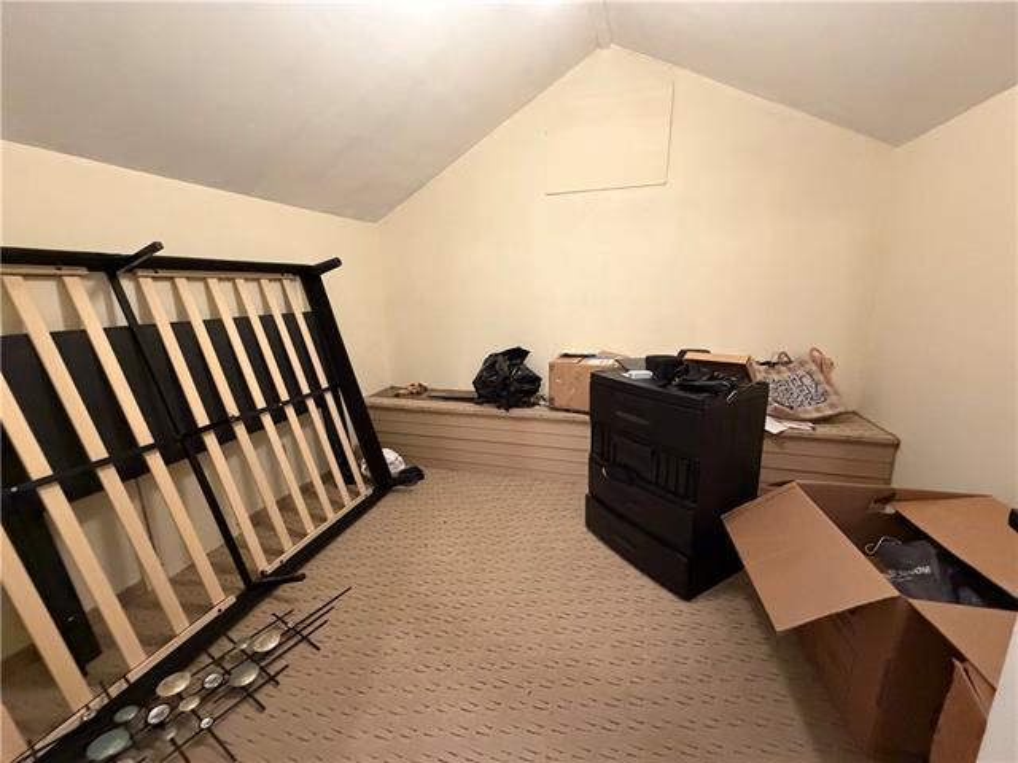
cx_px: 509
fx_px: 412
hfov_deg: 102.1
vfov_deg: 85.7
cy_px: 382
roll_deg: +1.4
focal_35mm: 14
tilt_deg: -12.7
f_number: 2.2
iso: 800
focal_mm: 2.22
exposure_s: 1/60
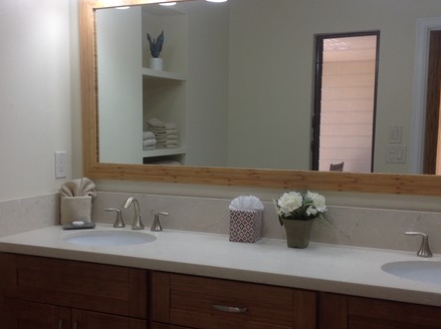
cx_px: 207
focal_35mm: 51
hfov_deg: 37.5
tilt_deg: -5.9
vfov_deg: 28.4
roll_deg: +1.2
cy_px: 193
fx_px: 649
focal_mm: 4.28
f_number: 2.4
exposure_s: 1/60
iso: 50
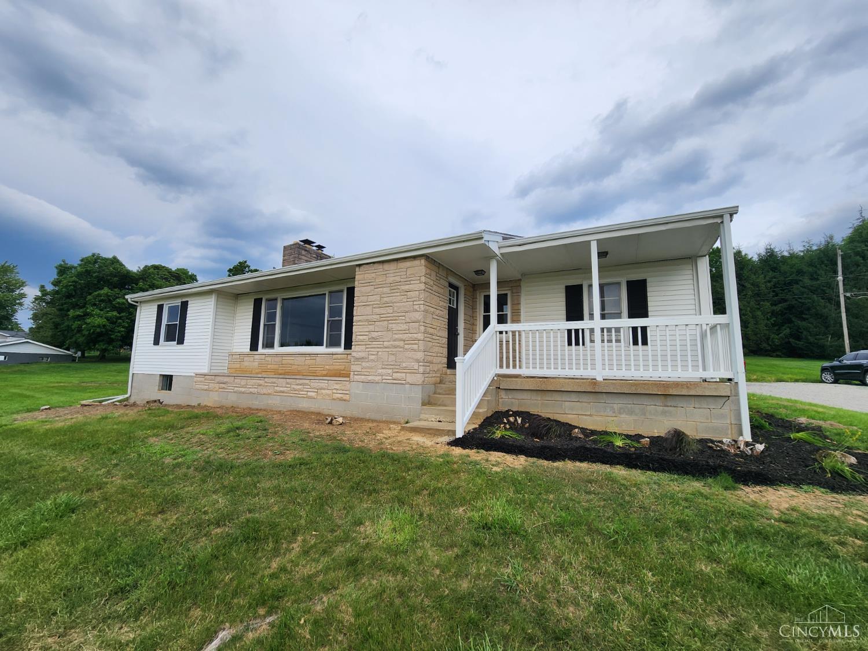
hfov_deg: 106.2
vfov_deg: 89.9
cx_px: 434
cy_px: 326
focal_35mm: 13
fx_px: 326
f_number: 2.2
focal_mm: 2.2
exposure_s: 1/827
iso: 50
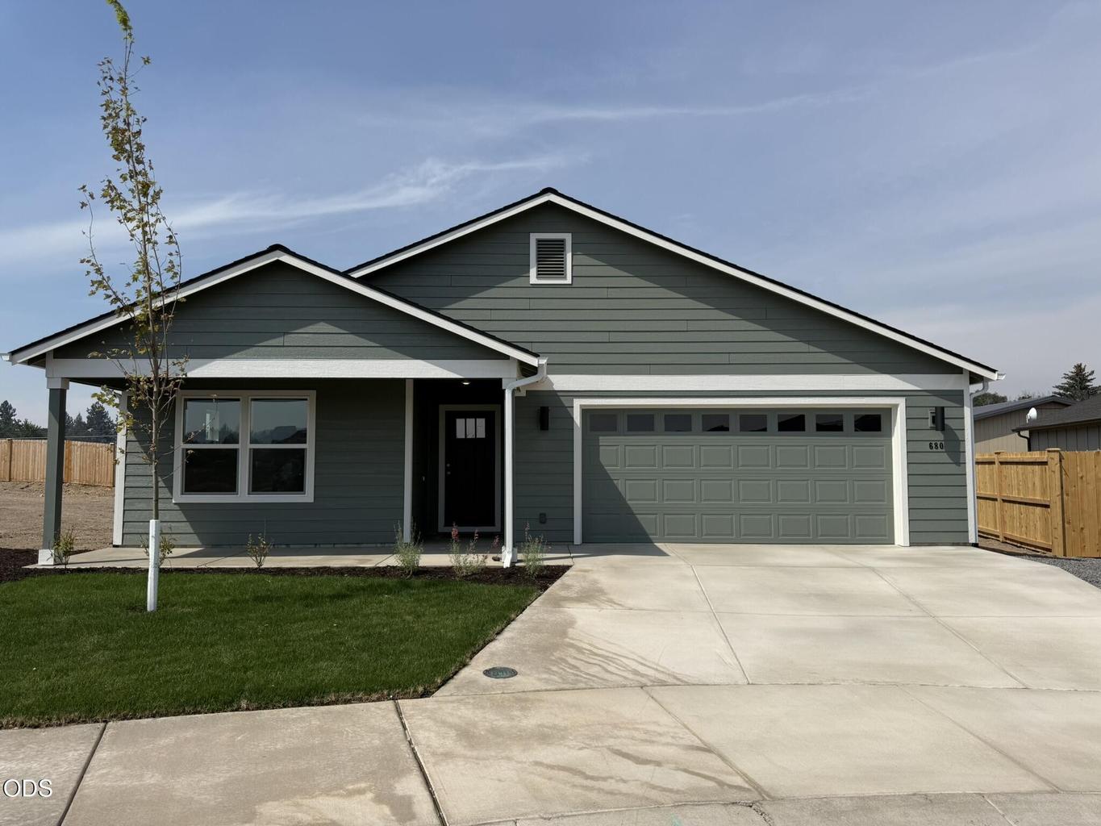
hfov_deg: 71.6
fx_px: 763
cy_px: 413
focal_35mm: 24
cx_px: 550
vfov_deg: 56.8
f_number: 1.78
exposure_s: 1/7353
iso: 80
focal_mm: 6.76
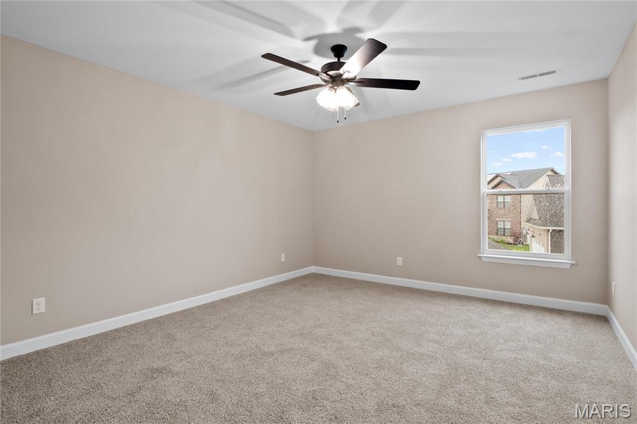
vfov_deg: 67.3
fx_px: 318
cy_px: 212
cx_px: 318
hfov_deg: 90.0
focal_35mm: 18
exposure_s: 1/3
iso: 400
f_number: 9
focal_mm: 9
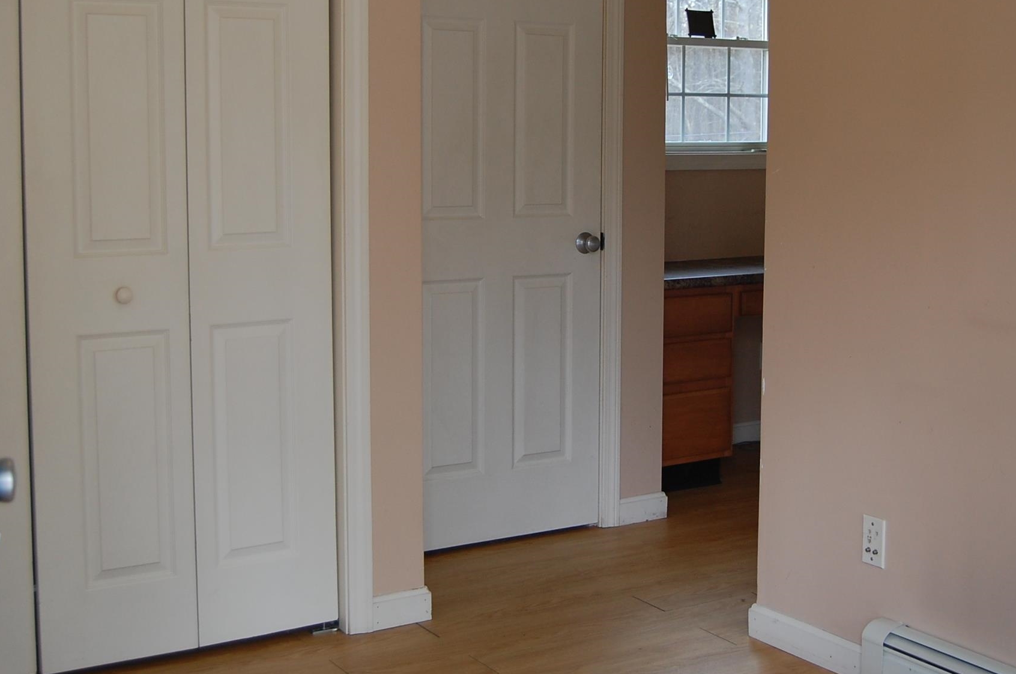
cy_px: 240
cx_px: 578
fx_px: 1465
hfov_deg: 38.2
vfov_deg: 25.8
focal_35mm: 52
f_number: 4
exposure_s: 1/60
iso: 400
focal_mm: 26
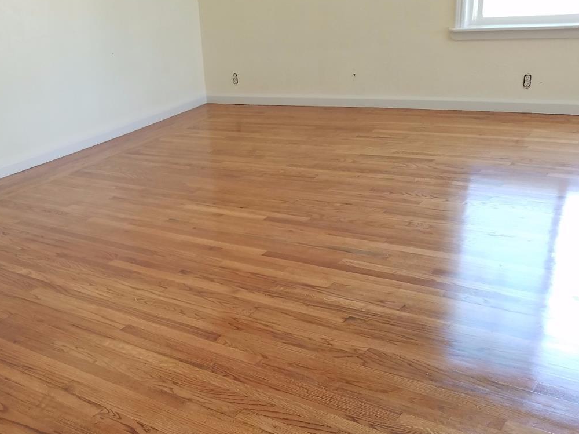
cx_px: 178
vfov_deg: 36.2
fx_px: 652
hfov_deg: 46.9
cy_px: 309
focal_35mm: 39
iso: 80
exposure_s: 1/60
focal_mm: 4.2
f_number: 1.7
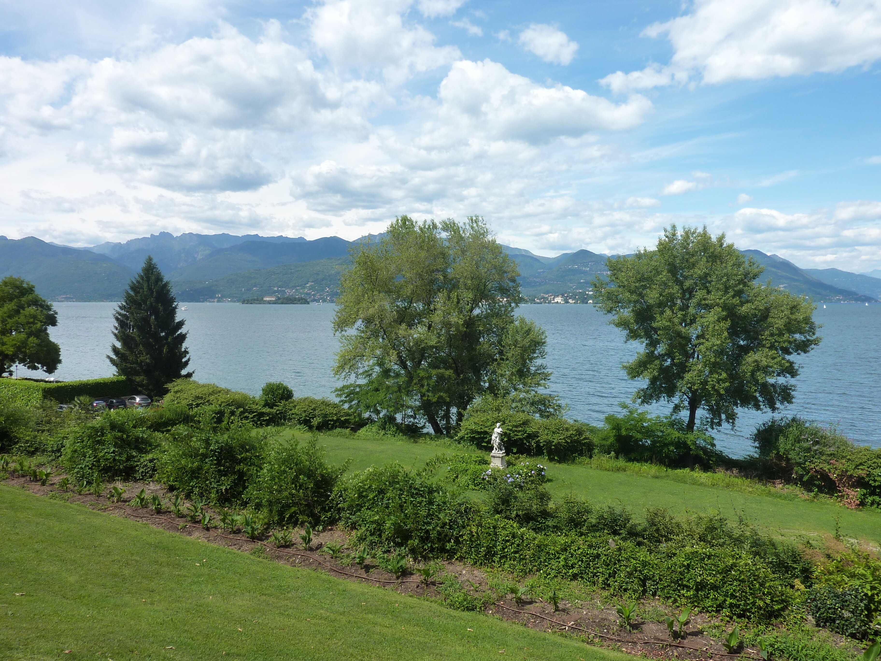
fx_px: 636
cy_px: 330
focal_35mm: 25
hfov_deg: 69.4
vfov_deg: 54.9
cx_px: 440
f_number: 4.5
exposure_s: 1/500
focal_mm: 4.1
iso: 125
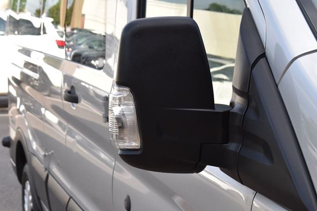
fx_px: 833
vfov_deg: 14.5
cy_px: 112
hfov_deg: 21.5
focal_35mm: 95
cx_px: 176
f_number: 10
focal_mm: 55
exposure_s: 1/200
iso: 400
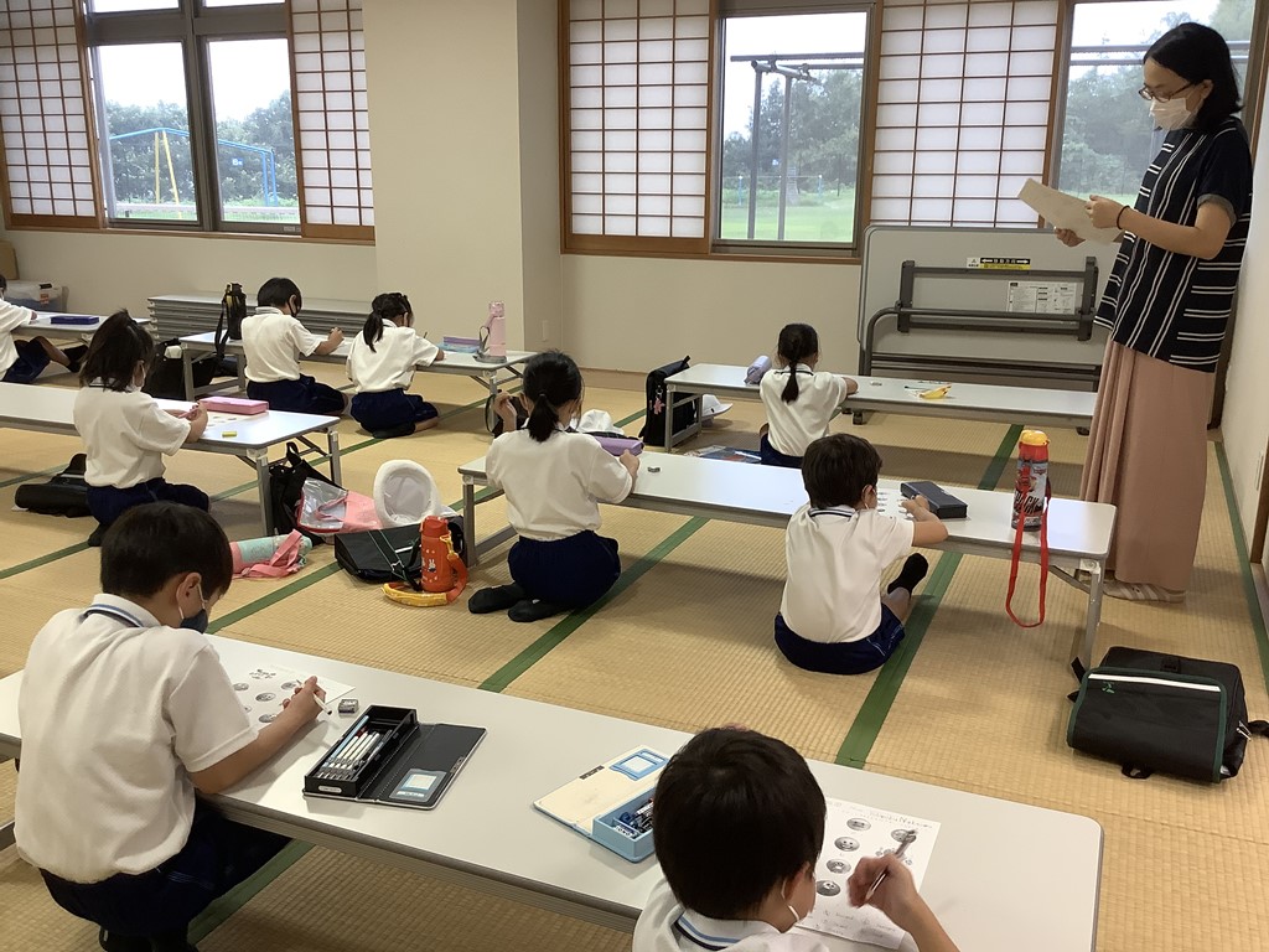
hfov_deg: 58.4
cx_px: 634
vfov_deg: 45.4
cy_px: 476
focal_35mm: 31
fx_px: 1136
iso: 100
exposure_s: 1/60
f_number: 2.4
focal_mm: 3.3
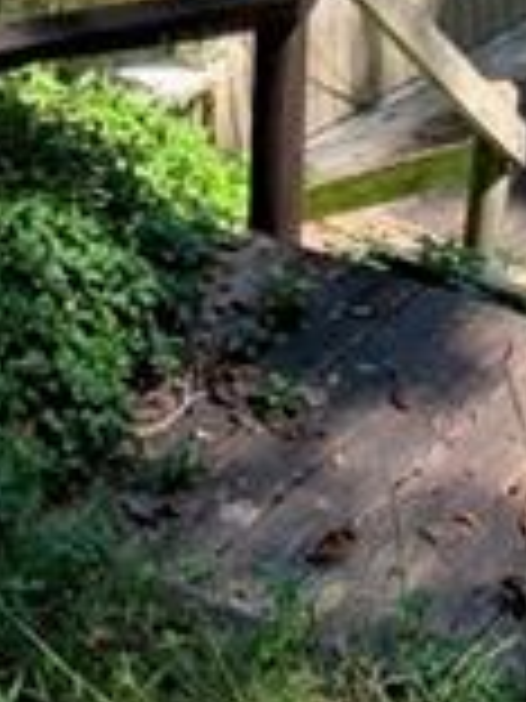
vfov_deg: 12.4
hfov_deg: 11.5
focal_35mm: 128
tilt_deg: -3.0
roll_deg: +1.1
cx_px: 468
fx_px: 2593
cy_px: -932
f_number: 1.8
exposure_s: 1/122
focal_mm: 4.25
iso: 25
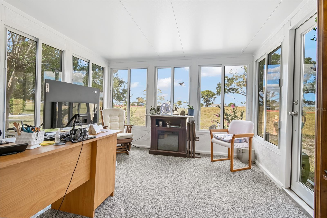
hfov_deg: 100.4
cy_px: 109
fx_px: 136
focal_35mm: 15
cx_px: 164
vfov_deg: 77.3
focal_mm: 10
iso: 100
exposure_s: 1/30
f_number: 9
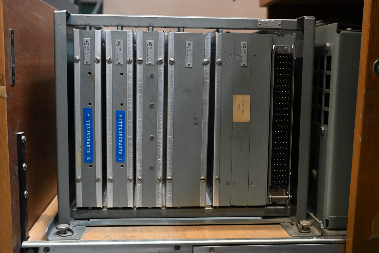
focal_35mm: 44
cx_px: 190
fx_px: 463
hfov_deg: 44.5
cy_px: 126
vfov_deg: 30.5
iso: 20000
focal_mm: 44
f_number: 6.3
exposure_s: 1/250
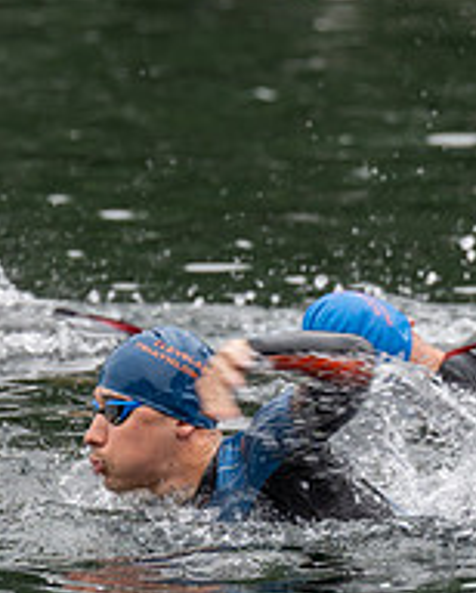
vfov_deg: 2.4
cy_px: 354
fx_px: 14136
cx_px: 330
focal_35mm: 804
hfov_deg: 1.9
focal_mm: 200
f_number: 4
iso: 320
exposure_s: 1/400
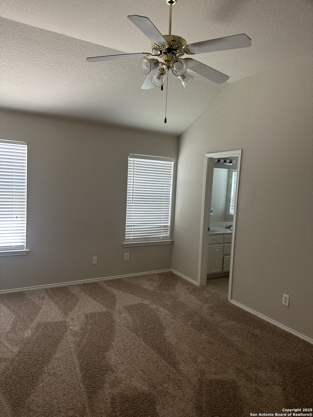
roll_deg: -2.8
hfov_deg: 56.8
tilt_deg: -3.2
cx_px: 156
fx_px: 289
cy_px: 208
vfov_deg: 71.6
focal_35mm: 24
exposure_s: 1/60
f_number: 1.78
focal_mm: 6.86
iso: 200
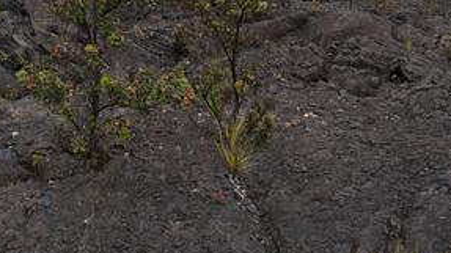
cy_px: -63
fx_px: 813
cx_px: 35
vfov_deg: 16.8
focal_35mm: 68
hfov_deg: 29.6
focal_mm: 6
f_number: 2.8
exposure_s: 1/486
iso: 100
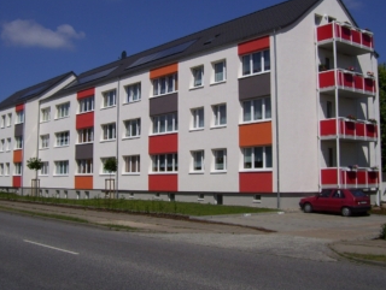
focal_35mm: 45
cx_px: 187
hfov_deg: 42.0
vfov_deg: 32.2
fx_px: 503
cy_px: 115
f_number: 4.8
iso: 80
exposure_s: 1/1250
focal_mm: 6
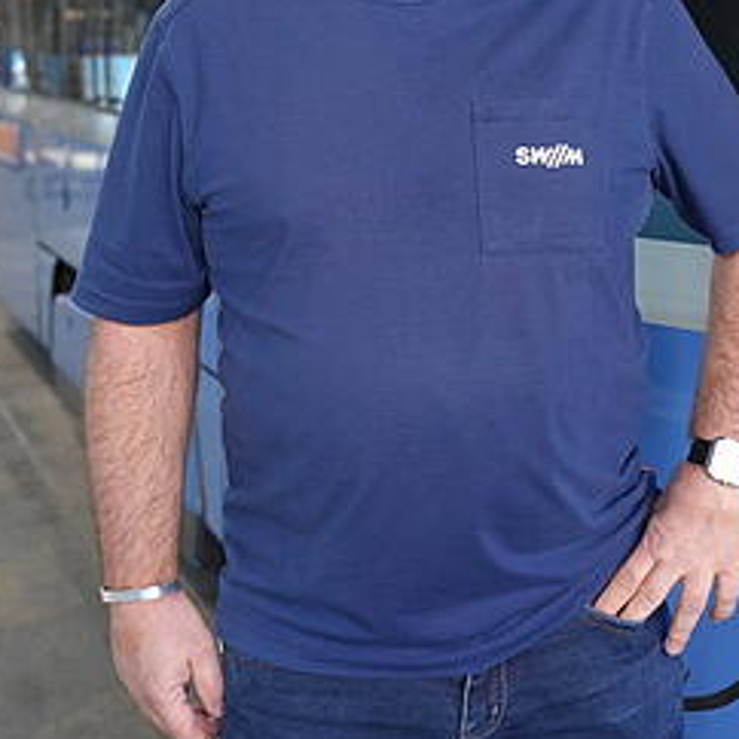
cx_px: 667
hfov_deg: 22.5
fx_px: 1811
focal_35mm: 75
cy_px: 153
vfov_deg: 22.8
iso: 800
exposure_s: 1/160
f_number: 4
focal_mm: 35
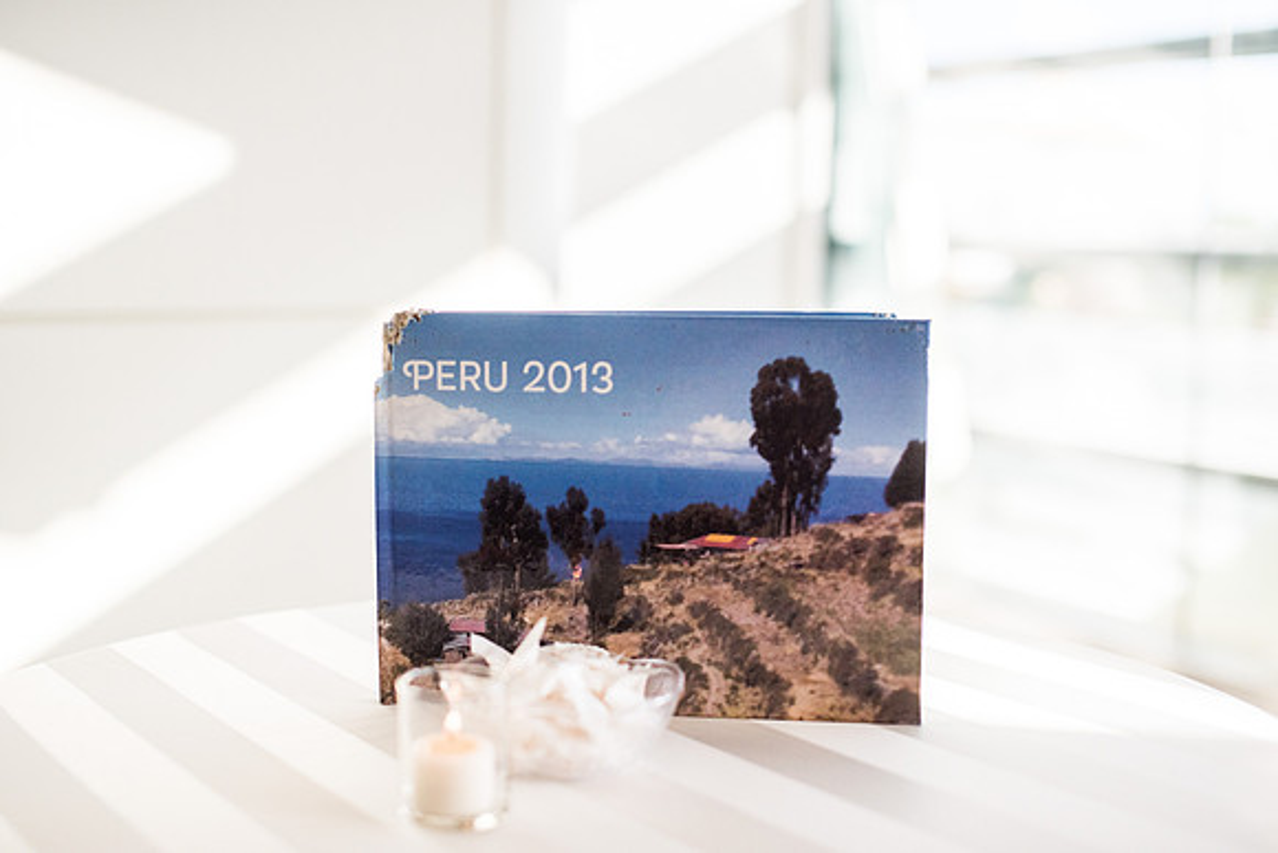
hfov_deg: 39.6
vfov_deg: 27.0
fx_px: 1775
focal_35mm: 50
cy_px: 426
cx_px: 639
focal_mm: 50
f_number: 2
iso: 800
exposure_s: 1/4000
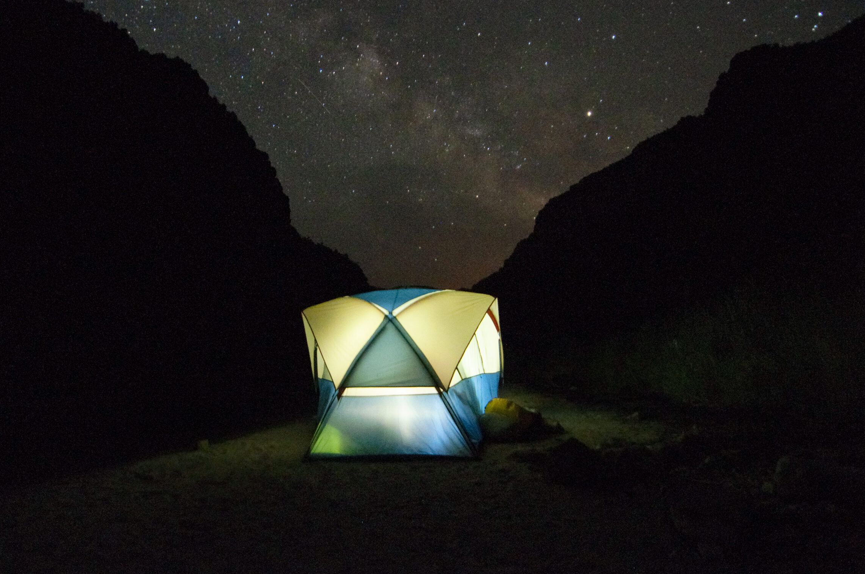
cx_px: 388
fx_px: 445
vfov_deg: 65.6
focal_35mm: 19
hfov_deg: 88.0
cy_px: 286
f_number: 3.2
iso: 250
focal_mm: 11
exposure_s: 22
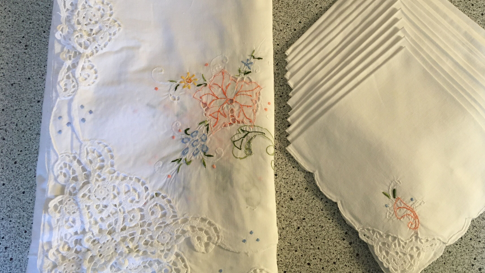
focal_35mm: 37
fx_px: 476
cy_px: 116
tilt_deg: -79.5
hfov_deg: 53.8
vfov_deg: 31.9
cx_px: 275
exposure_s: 1/33
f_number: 2.2
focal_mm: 4.15
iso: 160
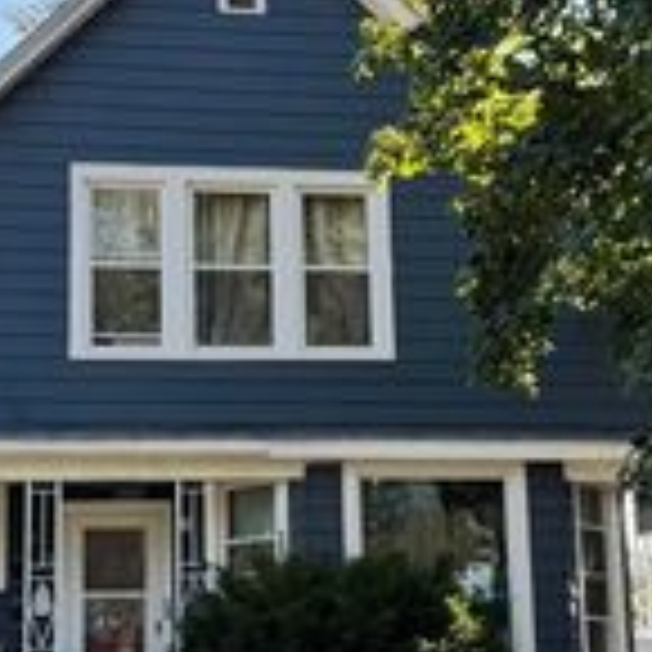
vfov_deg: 23.6
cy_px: 402
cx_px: 279
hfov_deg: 23.7
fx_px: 1556
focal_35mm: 73
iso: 80
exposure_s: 1/639
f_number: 1.78
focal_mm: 6.76
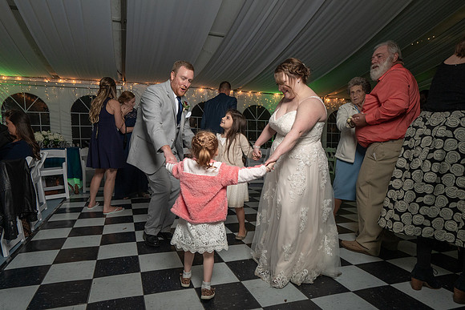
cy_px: 172
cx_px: 215
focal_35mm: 21
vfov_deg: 60.1
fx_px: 267
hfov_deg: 81.9
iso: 2000
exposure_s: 1/250
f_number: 5.6
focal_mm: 18
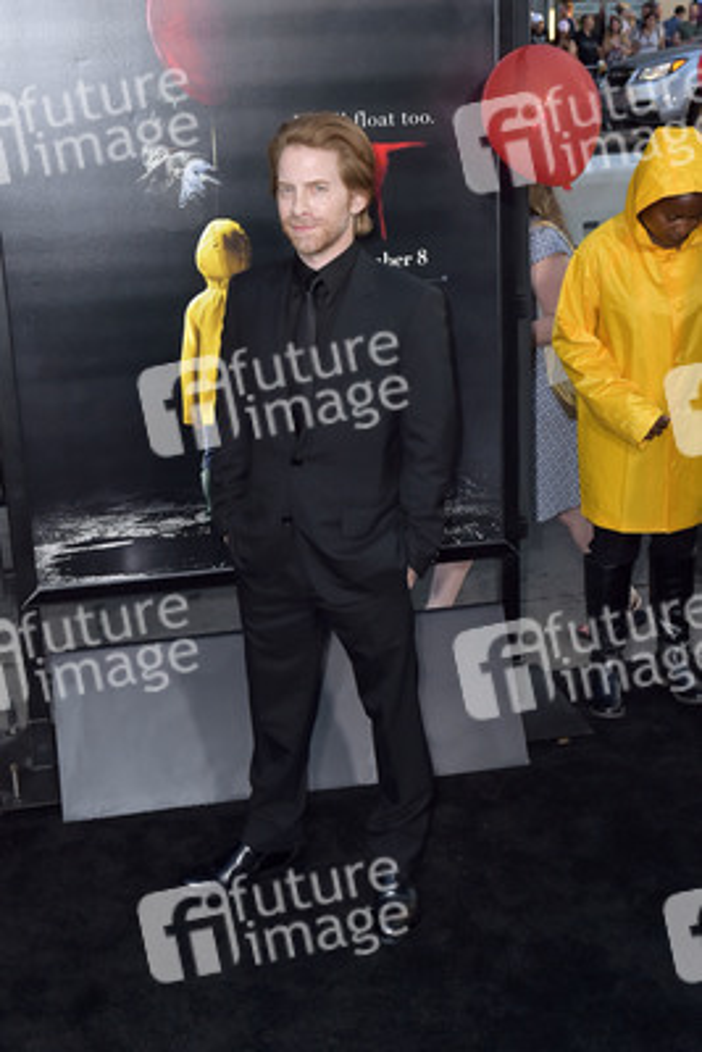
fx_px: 1110
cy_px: 526
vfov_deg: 50.7
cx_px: 351
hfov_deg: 35.1
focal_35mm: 38
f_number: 6.3
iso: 640
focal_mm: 38
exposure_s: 1/250
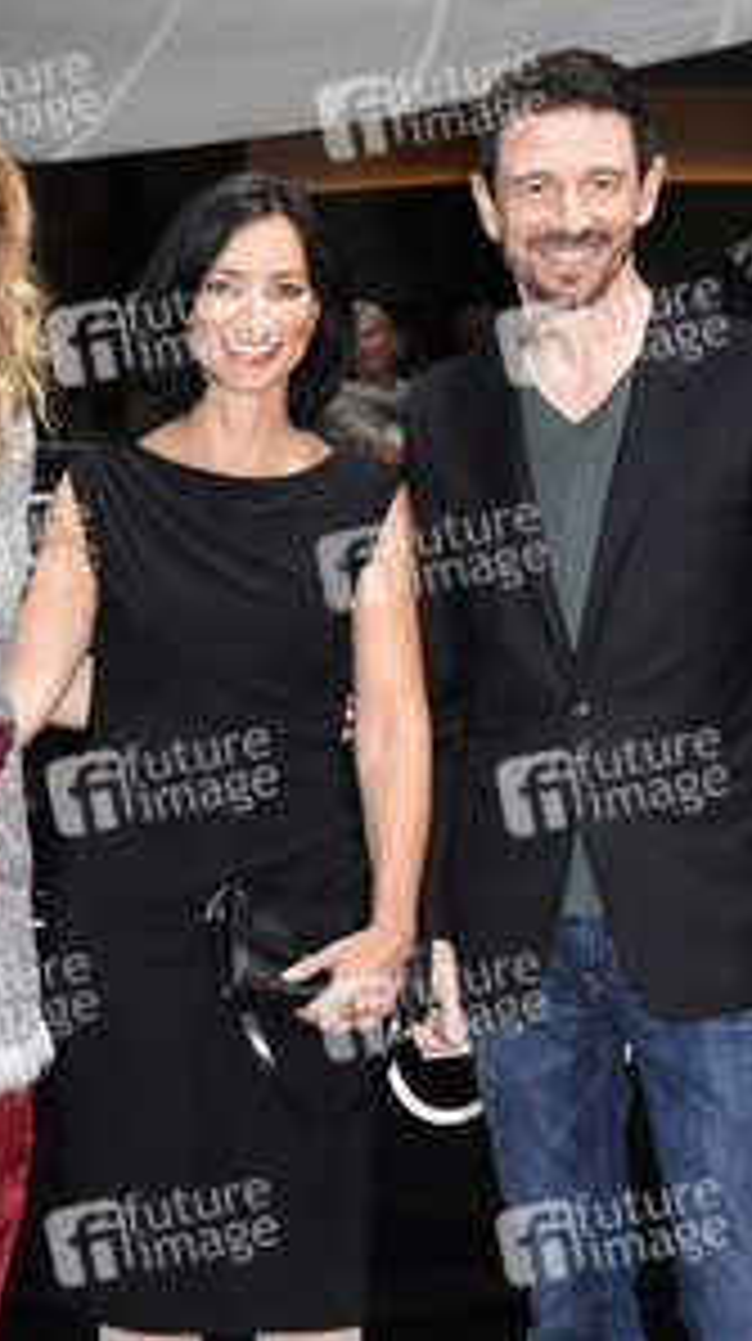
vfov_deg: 18.0
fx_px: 4230
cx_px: 43
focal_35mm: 119
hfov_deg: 10.1
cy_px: 670
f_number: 6.3
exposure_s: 1/160
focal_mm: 50
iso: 640
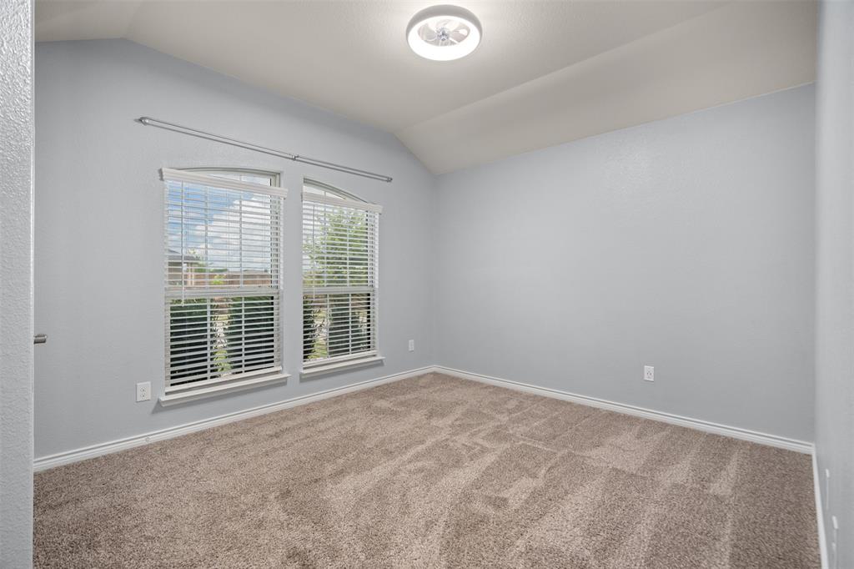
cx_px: 427
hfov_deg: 96.8
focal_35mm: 16
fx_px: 379
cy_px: 284
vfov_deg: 73.7
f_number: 7.1
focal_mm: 16
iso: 800
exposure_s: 1/3
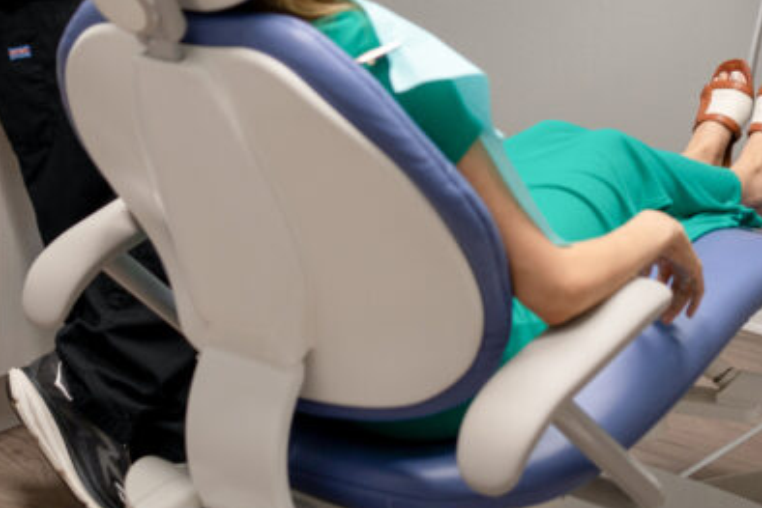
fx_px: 1927
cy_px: -132
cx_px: 364
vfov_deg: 14.5
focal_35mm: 91
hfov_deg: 22.4
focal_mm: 35
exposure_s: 1/160
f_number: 2.8
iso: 400
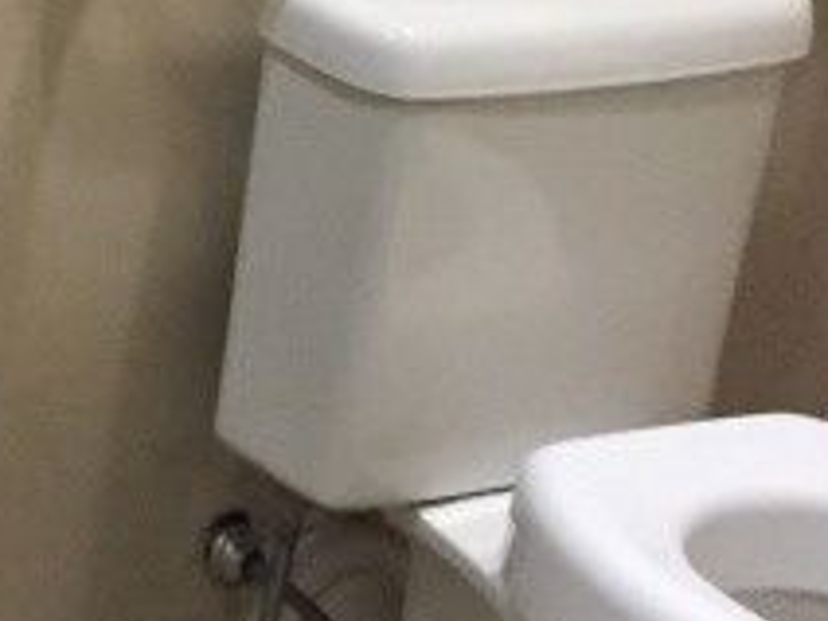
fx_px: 3349
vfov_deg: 10.3
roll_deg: -4.3
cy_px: -258
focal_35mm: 140
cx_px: -621
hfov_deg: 12.9
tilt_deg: -15.7
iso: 250
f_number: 2.2
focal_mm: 4.15
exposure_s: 1/30
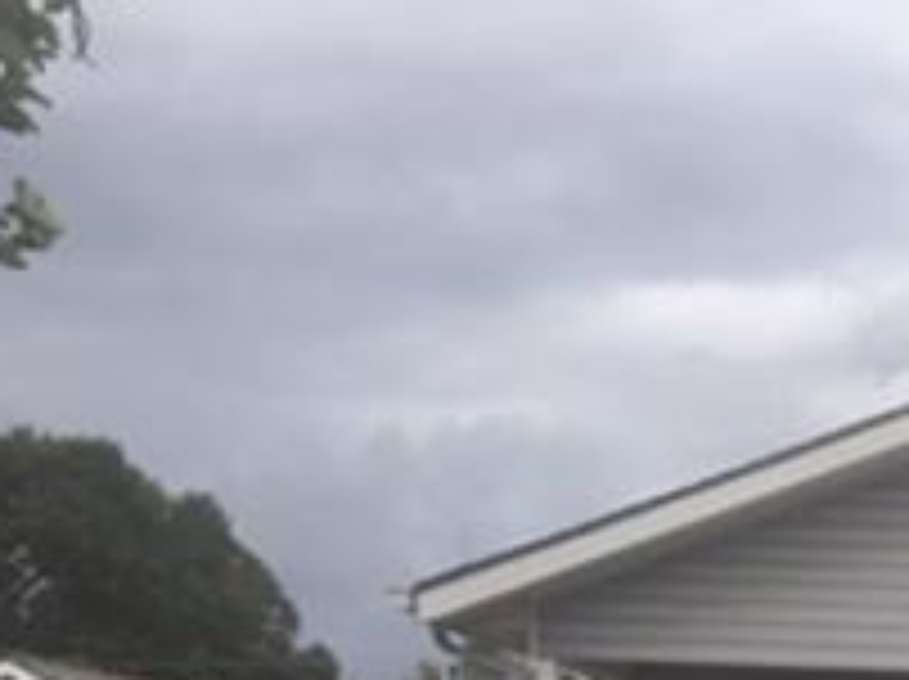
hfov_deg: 18.7
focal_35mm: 92
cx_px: 1377
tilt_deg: -1.2
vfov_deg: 15.0
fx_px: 2413
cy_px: 991
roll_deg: -1.0
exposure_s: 1/565
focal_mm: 4.15
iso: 25
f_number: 2.2
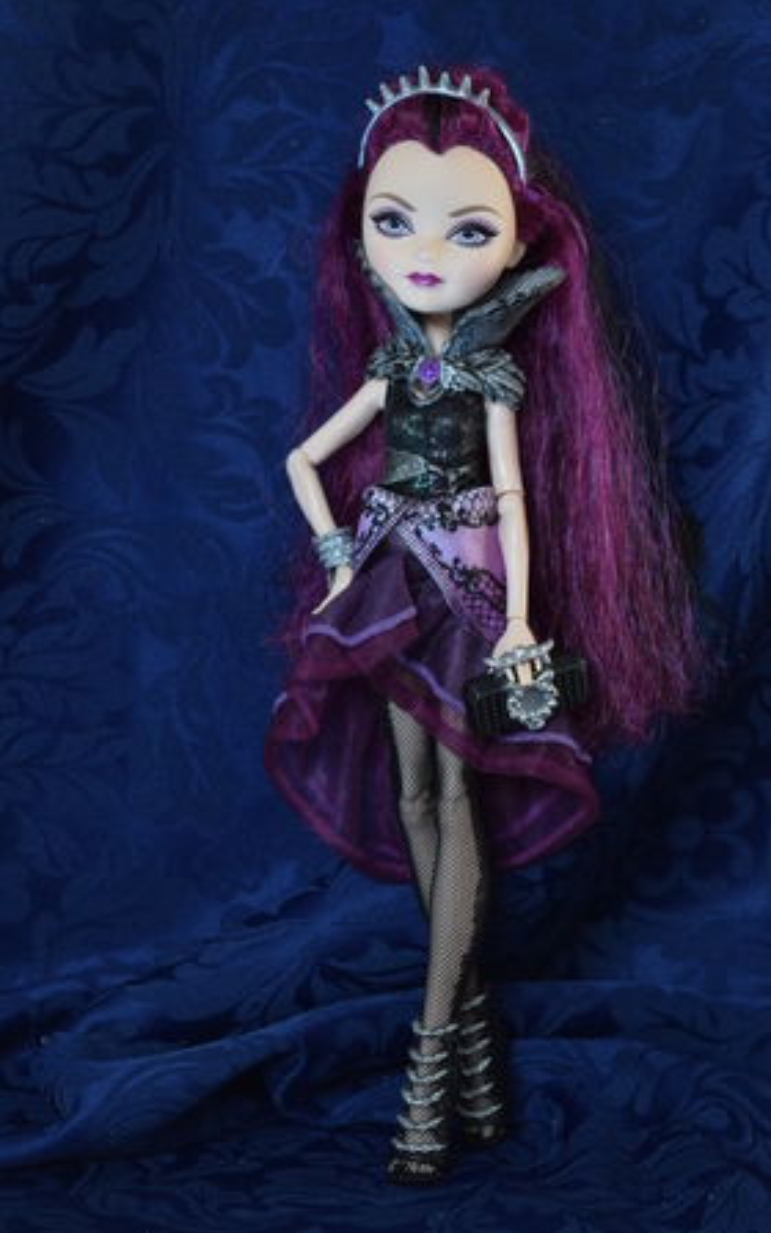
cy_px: 616
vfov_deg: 24.5
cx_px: 369
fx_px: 2841
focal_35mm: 85
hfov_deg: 15.5
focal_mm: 55
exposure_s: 1/25
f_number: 5.6
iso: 125
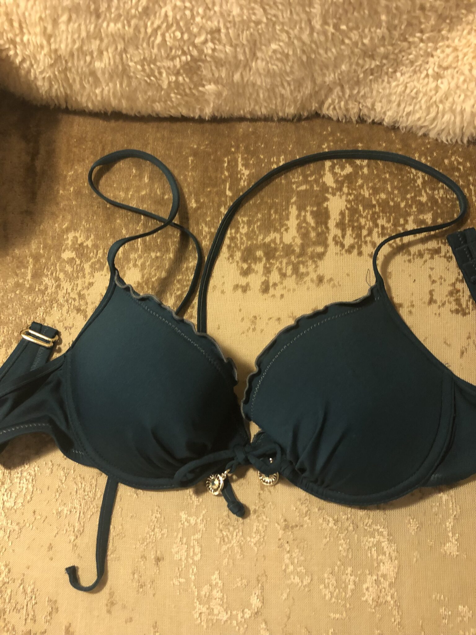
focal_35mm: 28
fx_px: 513
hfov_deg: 49.7
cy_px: 318
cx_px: 238
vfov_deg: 63.4
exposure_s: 1/7
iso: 80
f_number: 1.8
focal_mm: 3.99
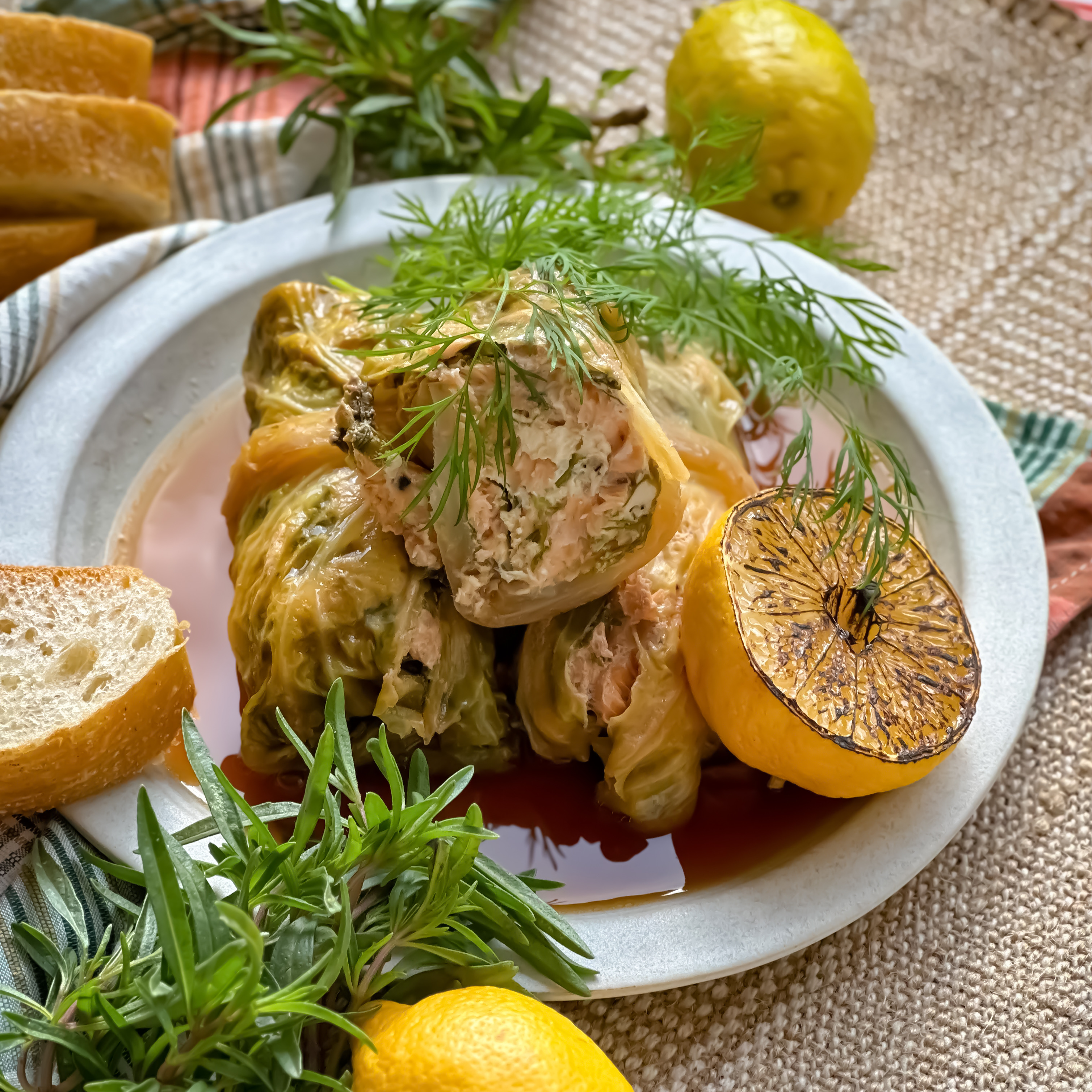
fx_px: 3248
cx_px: 547
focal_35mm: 91
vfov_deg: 19.1
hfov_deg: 19.1
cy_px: 593
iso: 50
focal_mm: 9
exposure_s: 1/120
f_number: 2.8
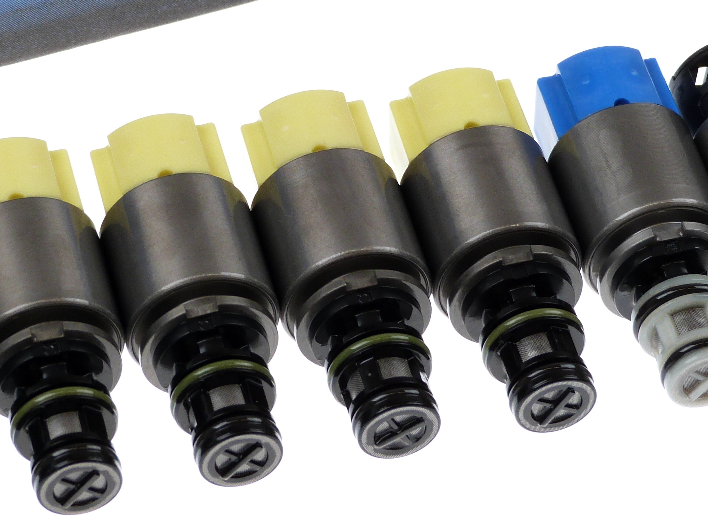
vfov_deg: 9.6
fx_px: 3149
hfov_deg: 12.8
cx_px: 331
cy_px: 152
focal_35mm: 154
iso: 100
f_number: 3.4
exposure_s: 1/60
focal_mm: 15.5
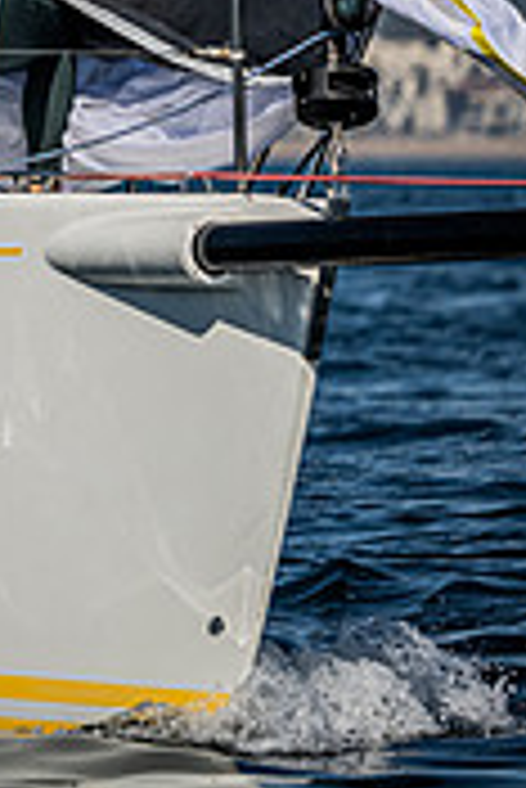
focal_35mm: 798
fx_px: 17454
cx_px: -733
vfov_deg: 2.6
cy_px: -34
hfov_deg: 1.7
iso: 400
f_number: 5
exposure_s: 1/6400
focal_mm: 240
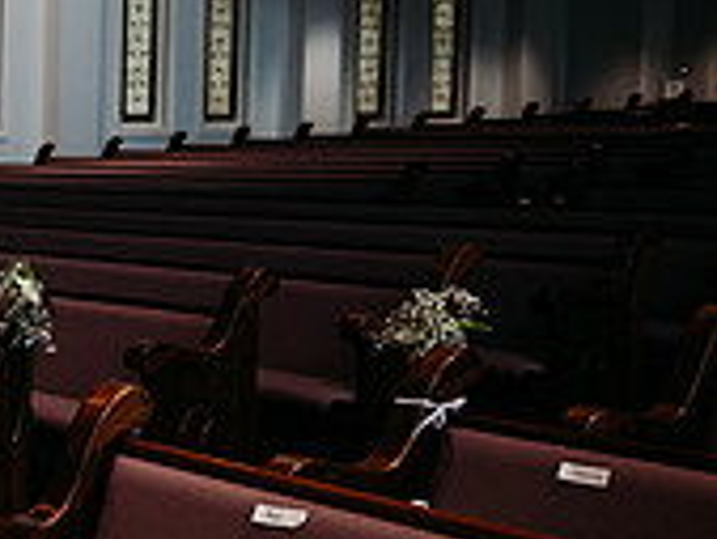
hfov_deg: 19.6
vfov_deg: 18.7
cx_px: -509
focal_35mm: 79
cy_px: 274
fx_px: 1637
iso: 640
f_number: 2.5
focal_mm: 24
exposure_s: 1/160
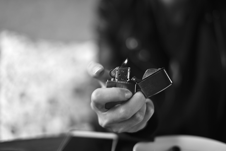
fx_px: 314
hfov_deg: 39.6
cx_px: 113
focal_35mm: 50
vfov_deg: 27.0
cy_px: 76
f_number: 1.4
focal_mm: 50
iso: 160
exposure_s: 1/200
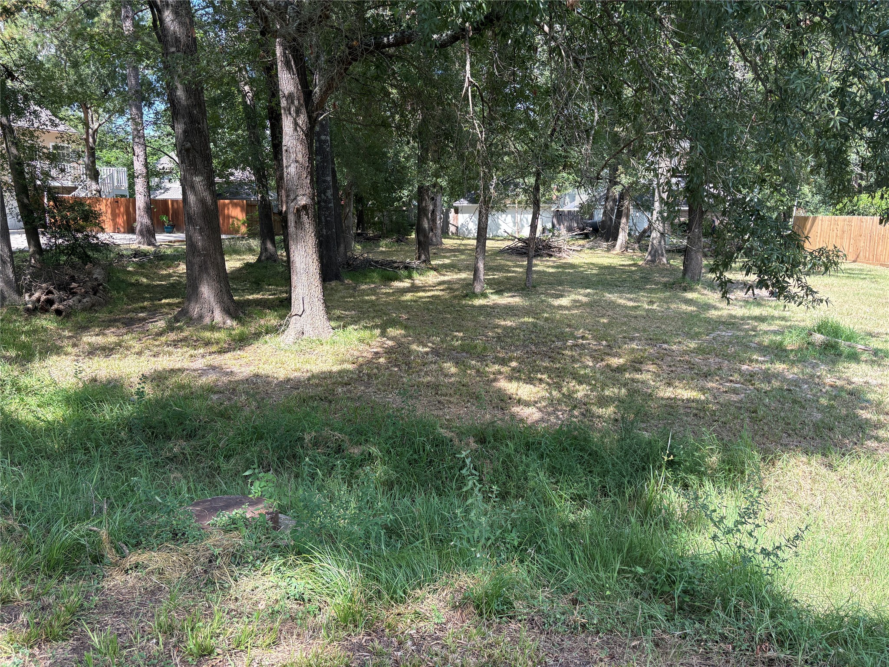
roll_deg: -0.7
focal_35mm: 26
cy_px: 334
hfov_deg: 67.3
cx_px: 444
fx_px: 668
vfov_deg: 53.1
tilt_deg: -10.5
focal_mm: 5.96
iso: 64
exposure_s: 1/612
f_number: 1.6
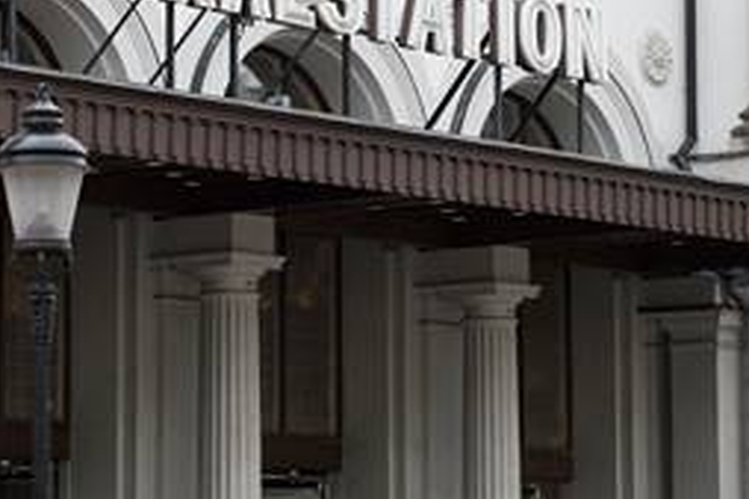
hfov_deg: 12.0
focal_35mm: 171
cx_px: 407
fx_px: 3555
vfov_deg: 8.0
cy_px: 205
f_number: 11
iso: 800
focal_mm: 62
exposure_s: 1/160
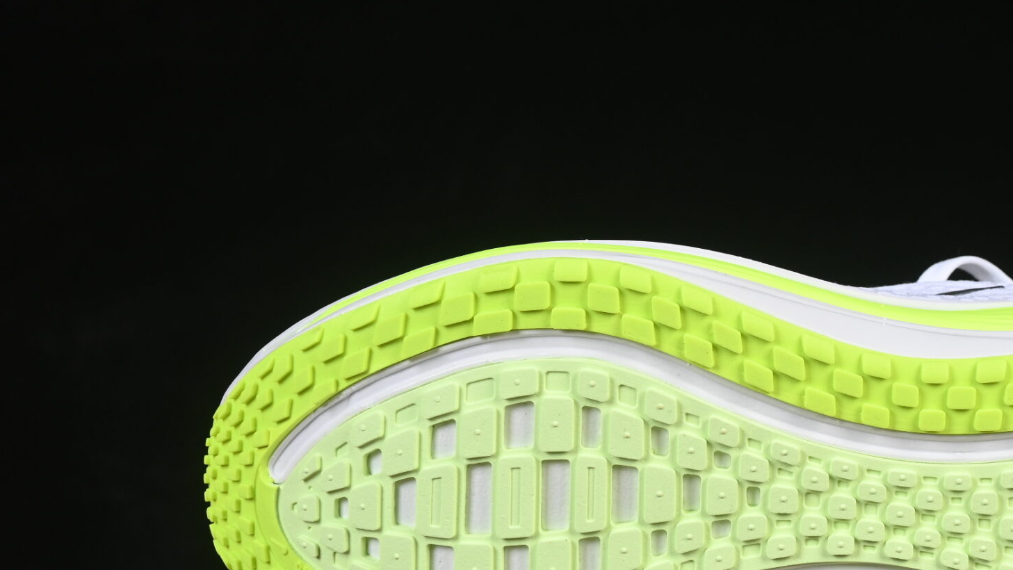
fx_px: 3707
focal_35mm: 138
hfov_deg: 15.5
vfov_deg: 8.8
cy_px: 364
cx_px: 819
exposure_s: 1/80
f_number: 8
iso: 160
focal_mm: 50
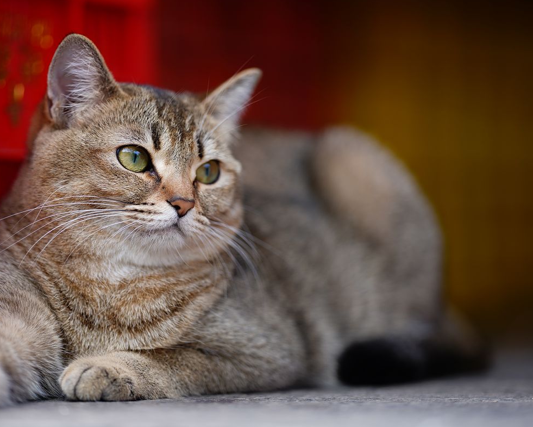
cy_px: 211
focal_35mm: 155
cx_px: 215
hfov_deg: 12.4
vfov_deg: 10.0
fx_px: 2445
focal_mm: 135
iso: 50
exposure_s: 1/400
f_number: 1.8
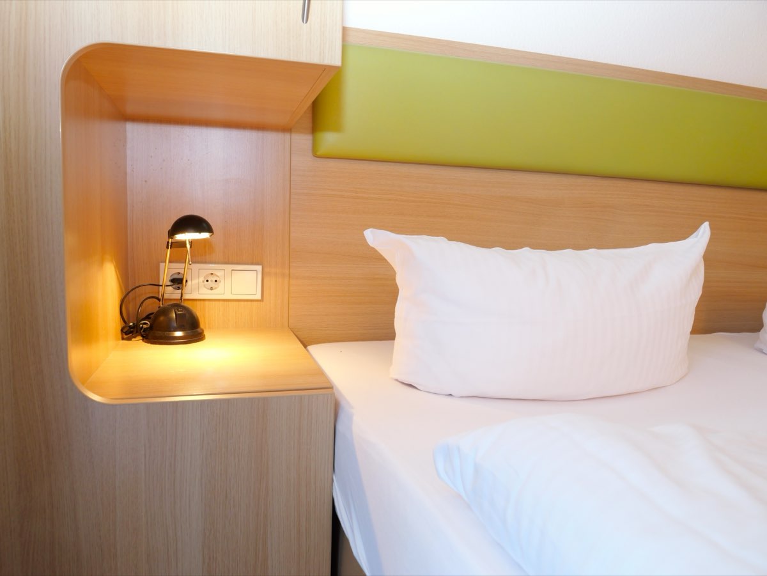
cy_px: 288
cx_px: 384
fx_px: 532
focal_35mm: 24
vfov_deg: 56.8
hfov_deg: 71.6
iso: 800
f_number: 5.6
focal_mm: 12
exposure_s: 1/25
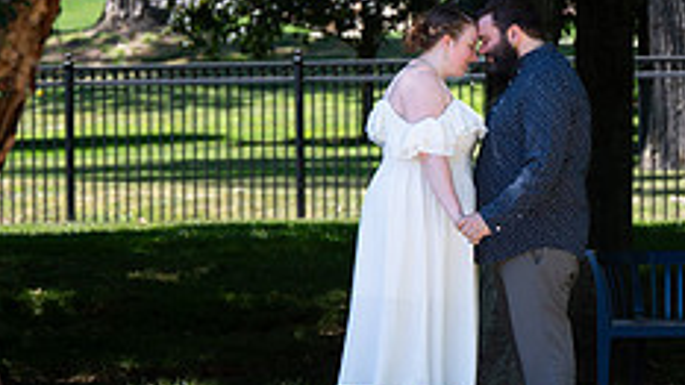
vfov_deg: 3.4
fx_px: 6538
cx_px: 488
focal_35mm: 360
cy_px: 175
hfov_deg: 6.0
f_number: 6.3
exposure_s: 1/500
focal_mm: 135
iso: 500
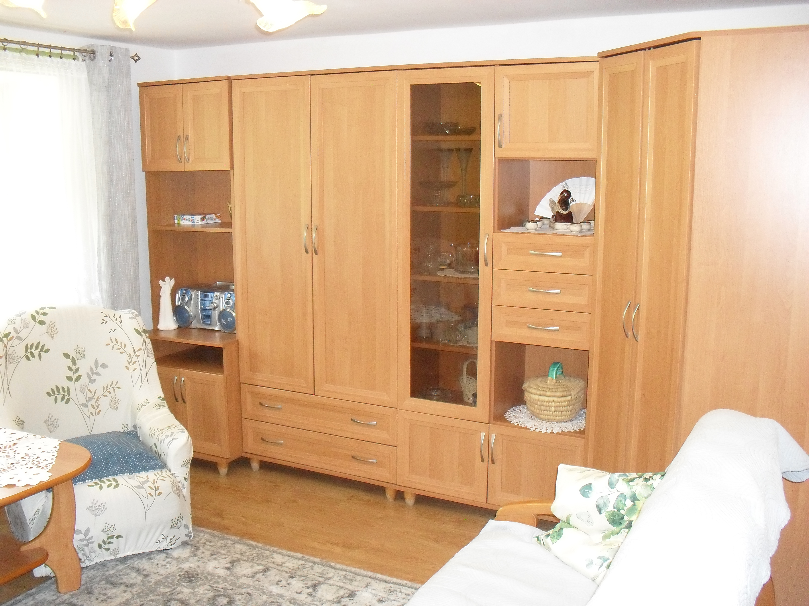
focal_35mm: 35
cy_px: 303
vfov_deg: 40.7
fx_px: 818
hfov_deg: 52.6
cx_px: 404
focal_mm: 6.3
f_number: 3.2
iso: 320
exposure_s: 1/45
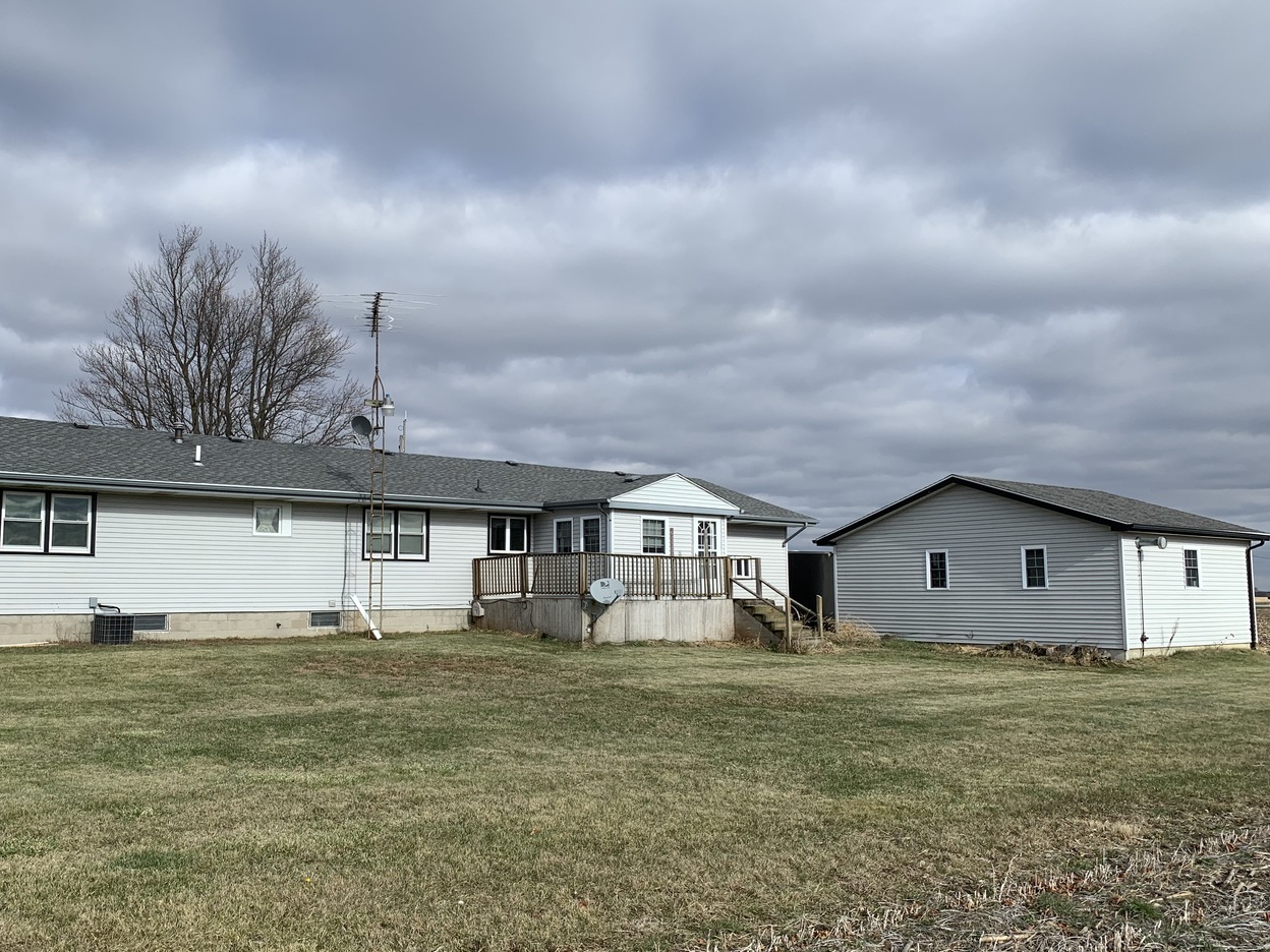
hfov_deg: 59.7
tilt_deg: +3.9
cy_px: 502
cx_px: 550
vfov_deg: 46.8
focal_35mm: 30
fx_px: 1101
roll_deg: +0.3
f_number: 1.8
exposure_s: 1/2833
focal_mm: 4.25
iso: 25
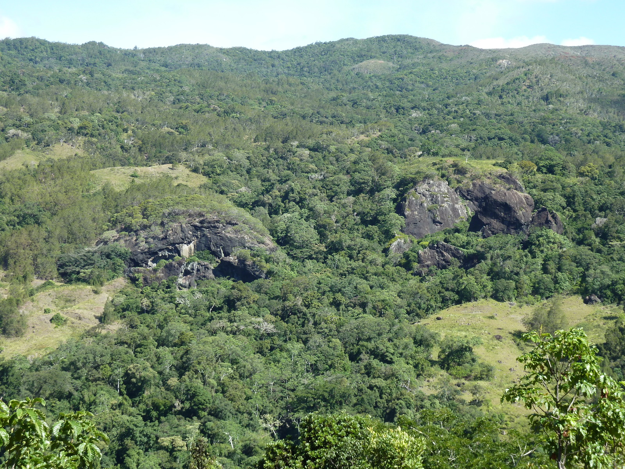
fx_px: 1300
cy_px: 234
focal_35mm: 72
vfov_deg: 20.4
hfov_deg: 27.0
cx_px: 312
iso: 80
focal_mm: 11.9
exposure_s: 1/200
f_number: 4.1
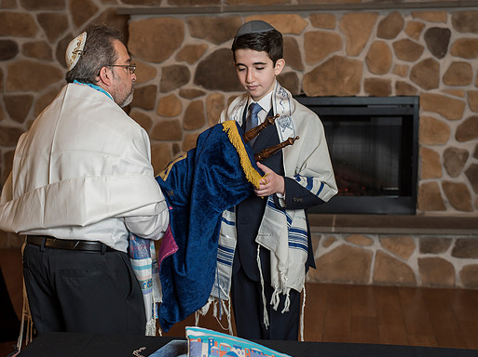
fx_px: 773
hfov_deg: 34.4
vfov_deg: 26.1
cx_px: 232
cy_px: 173
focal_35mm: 56
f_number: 4
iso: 800
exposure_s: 1/125
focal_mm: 50
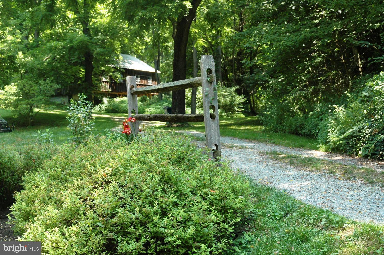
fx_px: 544
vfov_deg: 26.4
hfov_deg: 38.9
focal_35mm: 51
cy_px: 128
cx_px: 192
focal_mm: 34
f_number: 5.6
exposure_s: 1/125
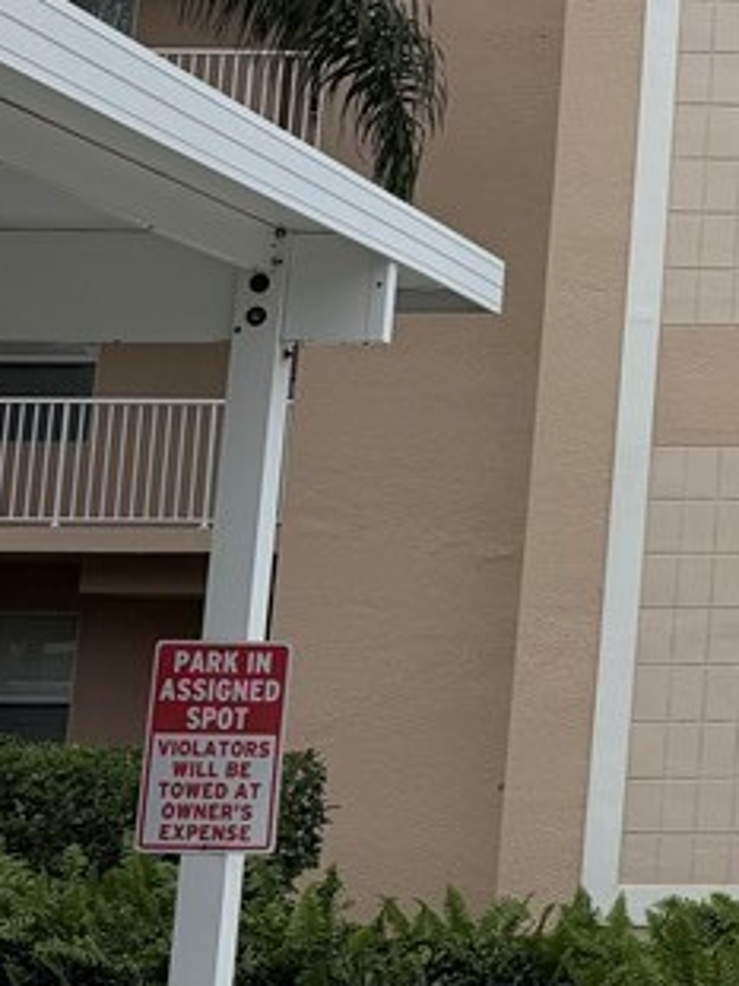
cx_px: 1170
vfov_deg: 24.3
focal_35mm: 79
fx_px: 2250
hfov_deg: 16.6
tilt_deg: +12.6
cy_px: 178
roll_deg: +0.0
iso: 100
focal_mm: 6.76
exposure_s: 1/10309
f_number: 1.78
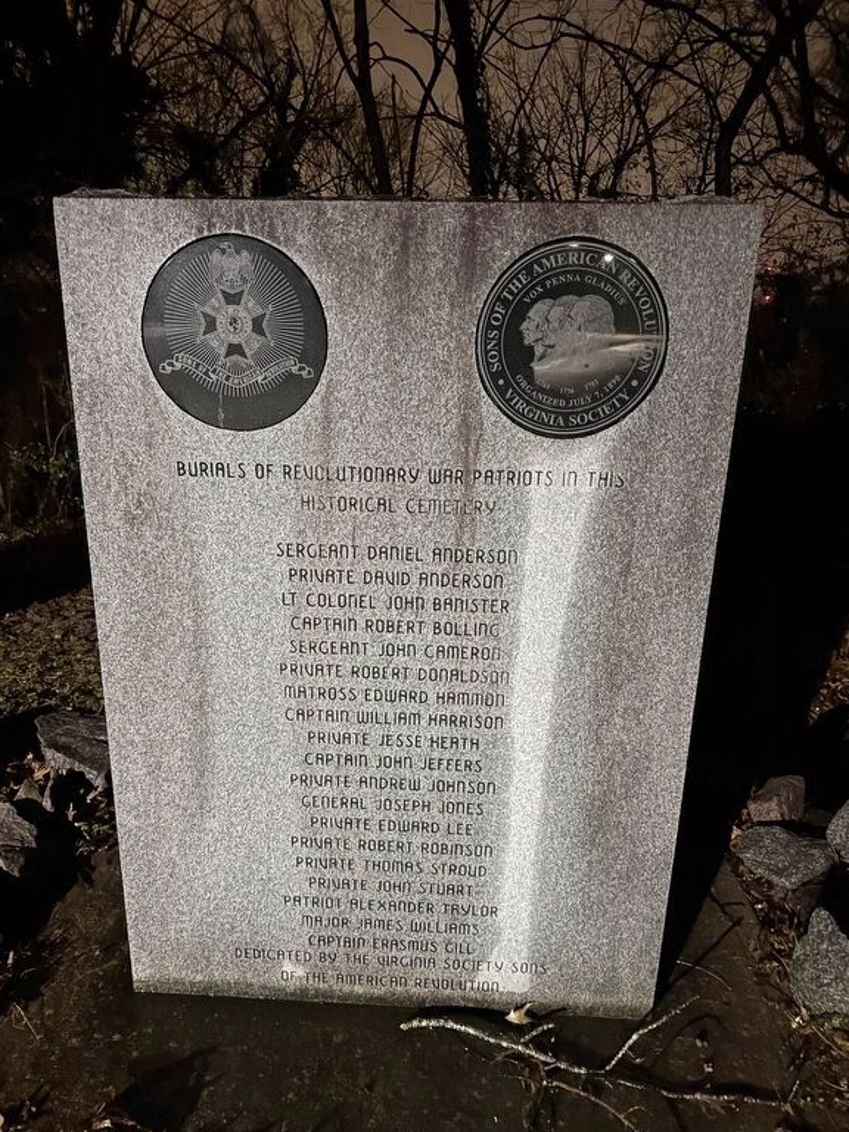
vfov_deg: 69.4
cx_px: 408
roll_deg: -1.0
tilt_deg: -19.1
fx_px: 818
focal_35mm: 25
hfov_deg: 54.9
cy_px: 584
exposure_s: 1/24
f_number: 1.78
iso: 1600
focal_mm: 6.76
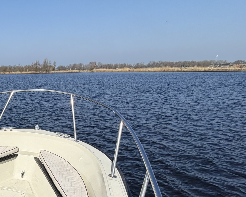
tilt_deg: -31.9
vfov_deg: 40.0
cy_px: 207
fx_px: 226
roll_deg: +2.1
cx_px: -16
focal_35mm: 31
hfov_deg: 45.2
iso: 20
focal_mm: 2.22
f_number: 2.2
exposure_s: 1/1431
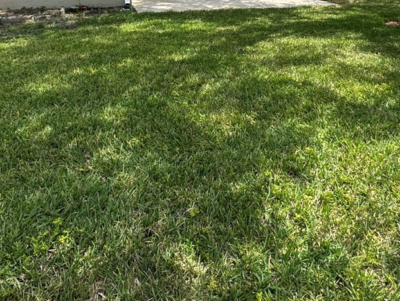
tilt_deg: -7.6
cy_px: -11
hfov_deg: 51.3
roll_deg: -0.5
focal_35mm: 36
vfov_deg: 35.3
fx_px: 416
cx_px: 194
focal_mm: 2.22
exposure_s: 1/899
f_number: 2.2
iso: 50
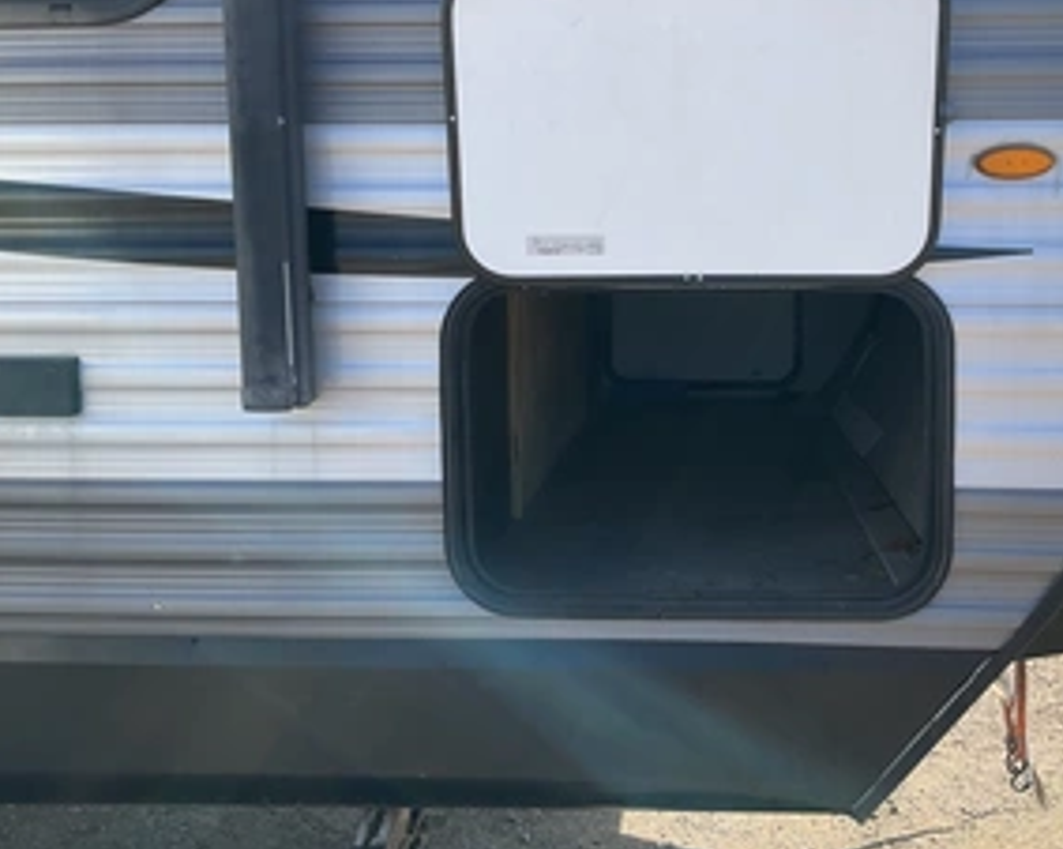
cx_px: 642
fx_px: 1258
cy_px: 338
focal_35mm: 40
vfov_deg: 37.2
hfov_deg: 45.6
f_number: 1.8
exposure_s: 1/781
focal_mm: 3
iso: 25
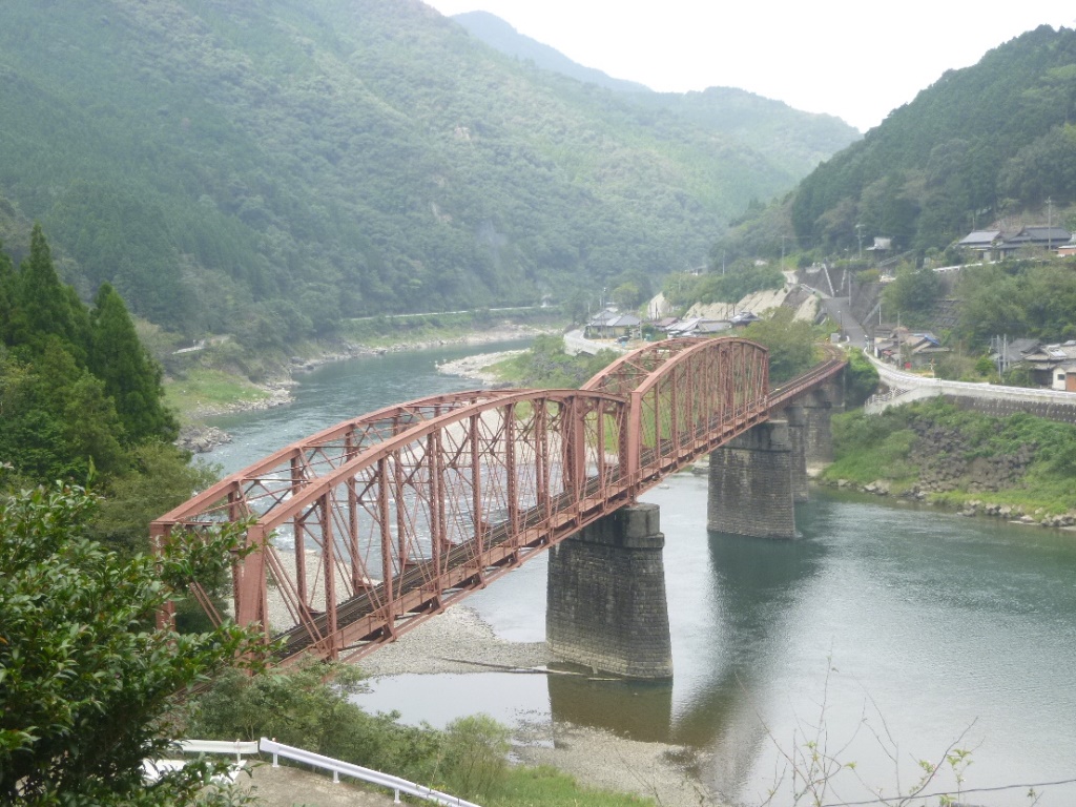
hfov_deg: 42.9
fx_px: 1368
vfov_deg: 32.9
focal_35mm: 44
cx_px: 538
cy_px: 404
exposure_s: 1/100
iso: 100
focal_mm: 7.9
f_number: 4.7
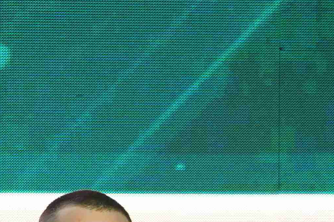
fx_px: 7690
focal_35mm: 829
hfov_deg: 2.5
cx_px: -8
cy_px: 420
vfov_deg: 1.7
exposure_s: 1/250
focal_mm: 143
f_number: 3.5
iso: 1000
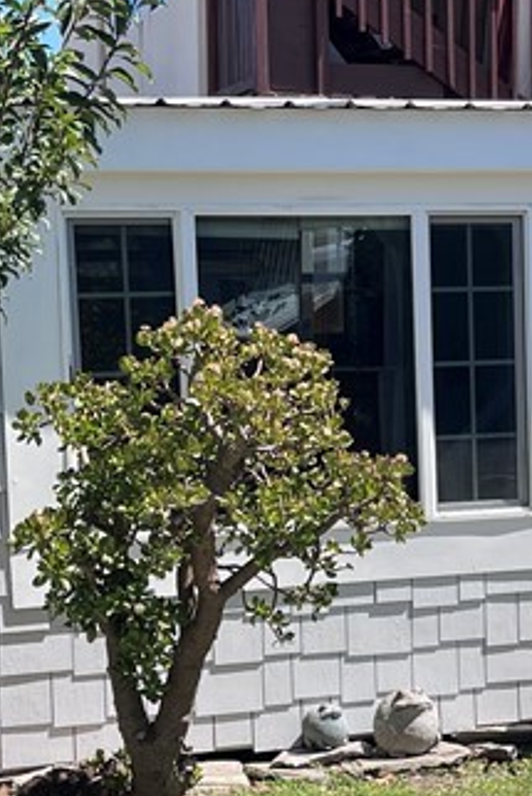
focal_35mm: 86
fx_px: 1904
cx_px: 455
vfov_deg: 23.6
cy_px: 480
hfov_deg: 15.8
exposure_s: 1/2571
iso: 50
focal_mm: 5.1
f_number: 1.6
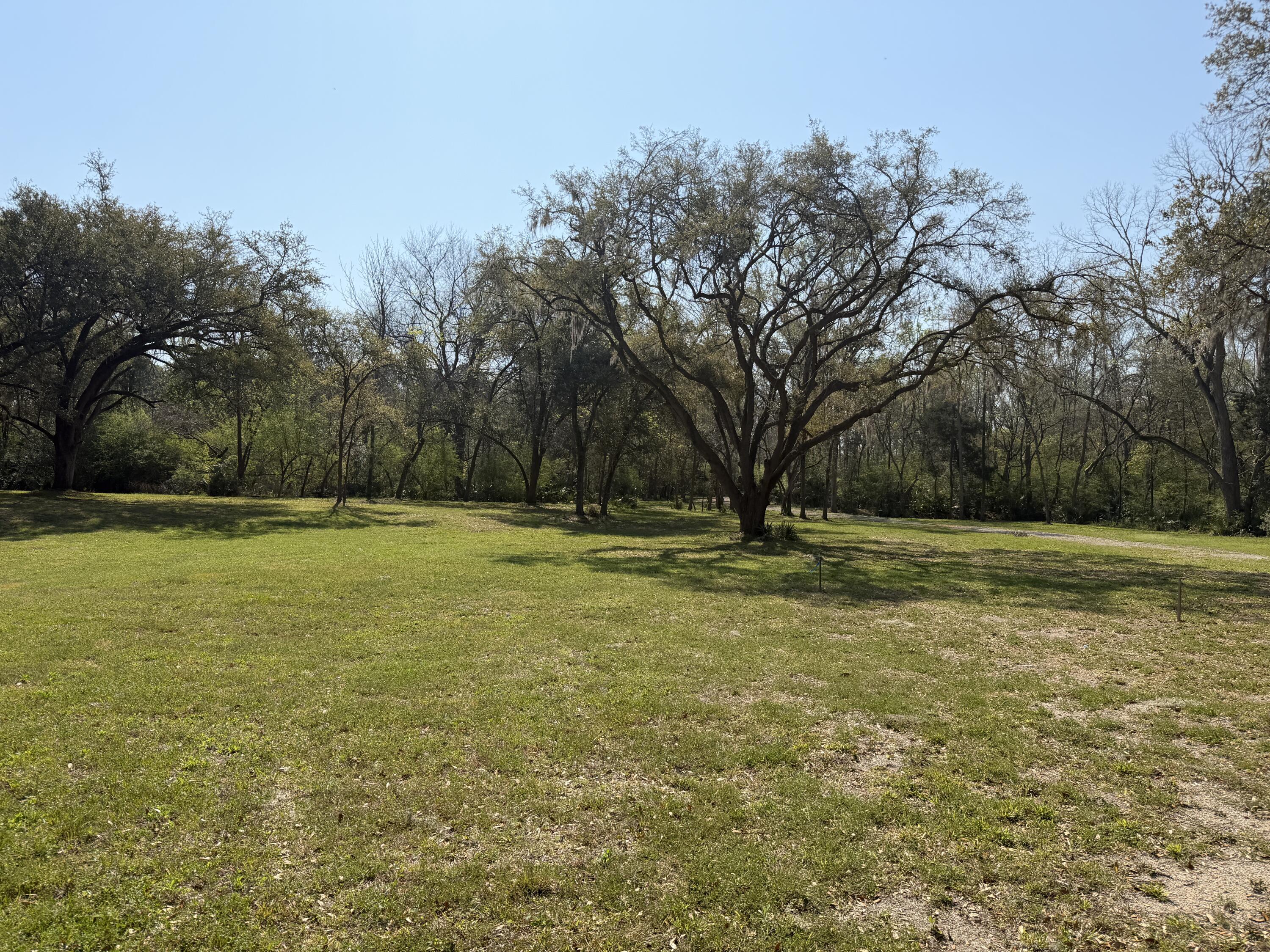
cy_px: 476
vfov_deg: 56.8
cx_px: 635
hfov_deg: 71.6
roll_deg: -1.4
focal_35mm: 24
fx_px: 881
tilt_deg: -1.4
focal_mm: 6.76
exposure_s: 1/5714
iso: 80
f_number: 1.78
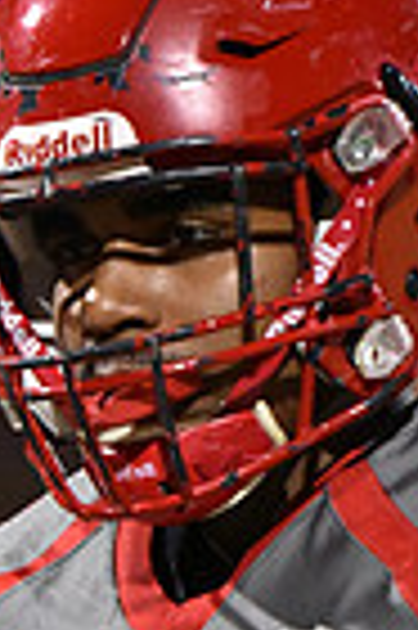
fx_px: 11208
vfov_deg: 3.2
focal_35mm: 642
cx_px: 85
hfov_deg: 2.1
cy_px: 459
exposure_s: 1/1000
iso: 12800
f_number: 2.8
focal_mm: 200
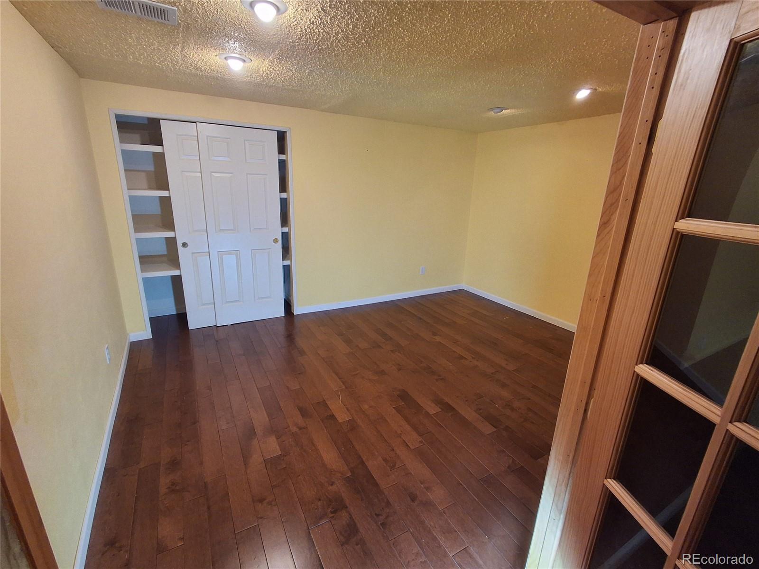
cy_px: 284
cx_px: 380
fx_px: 351
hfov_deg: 94.5
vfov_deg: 78.1
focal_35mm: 16
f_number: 2.2
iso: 160
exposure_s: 1/40
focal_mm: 1.64
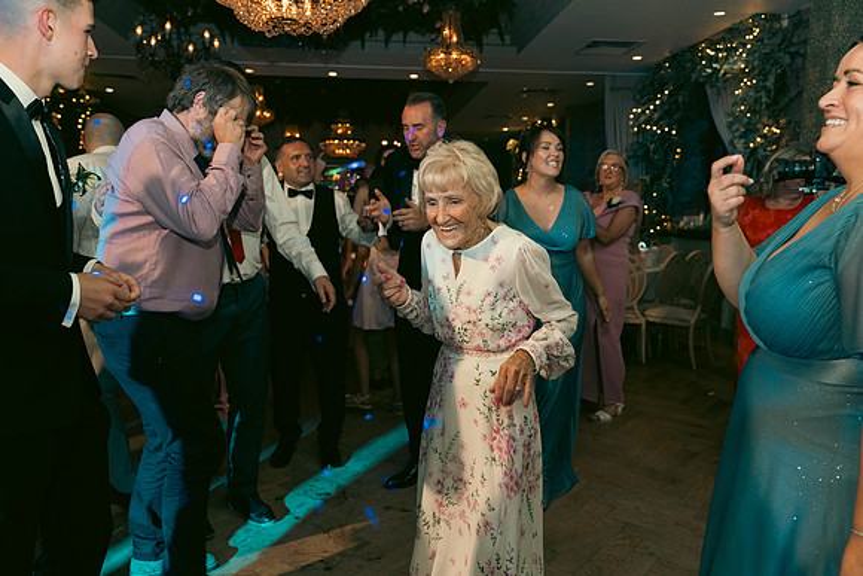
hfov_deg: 67.4
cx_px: 432
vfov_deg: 48.0
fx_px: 647
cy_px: 288
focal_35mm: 27
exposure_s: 1/160
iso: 2500
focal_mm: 27
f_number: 3.5
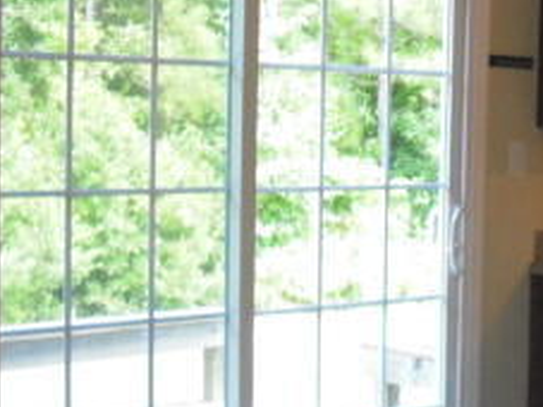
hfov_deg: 17.3
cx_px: 703
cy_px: 208
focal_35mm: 107
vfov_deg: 13.8
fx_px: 1678
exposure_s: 1/80
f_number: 2.8
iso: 400
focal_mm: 6.2
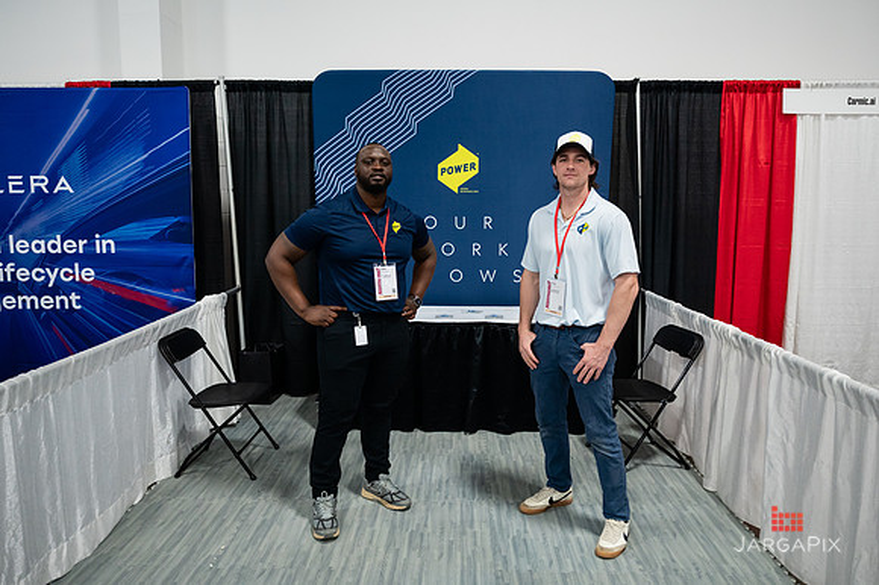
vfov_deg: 50.4
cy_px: 277
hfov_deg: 70.5
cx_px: 440
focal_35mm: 25
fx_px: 621
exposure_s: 1/250
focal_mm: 24
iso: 2500
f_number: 3.2
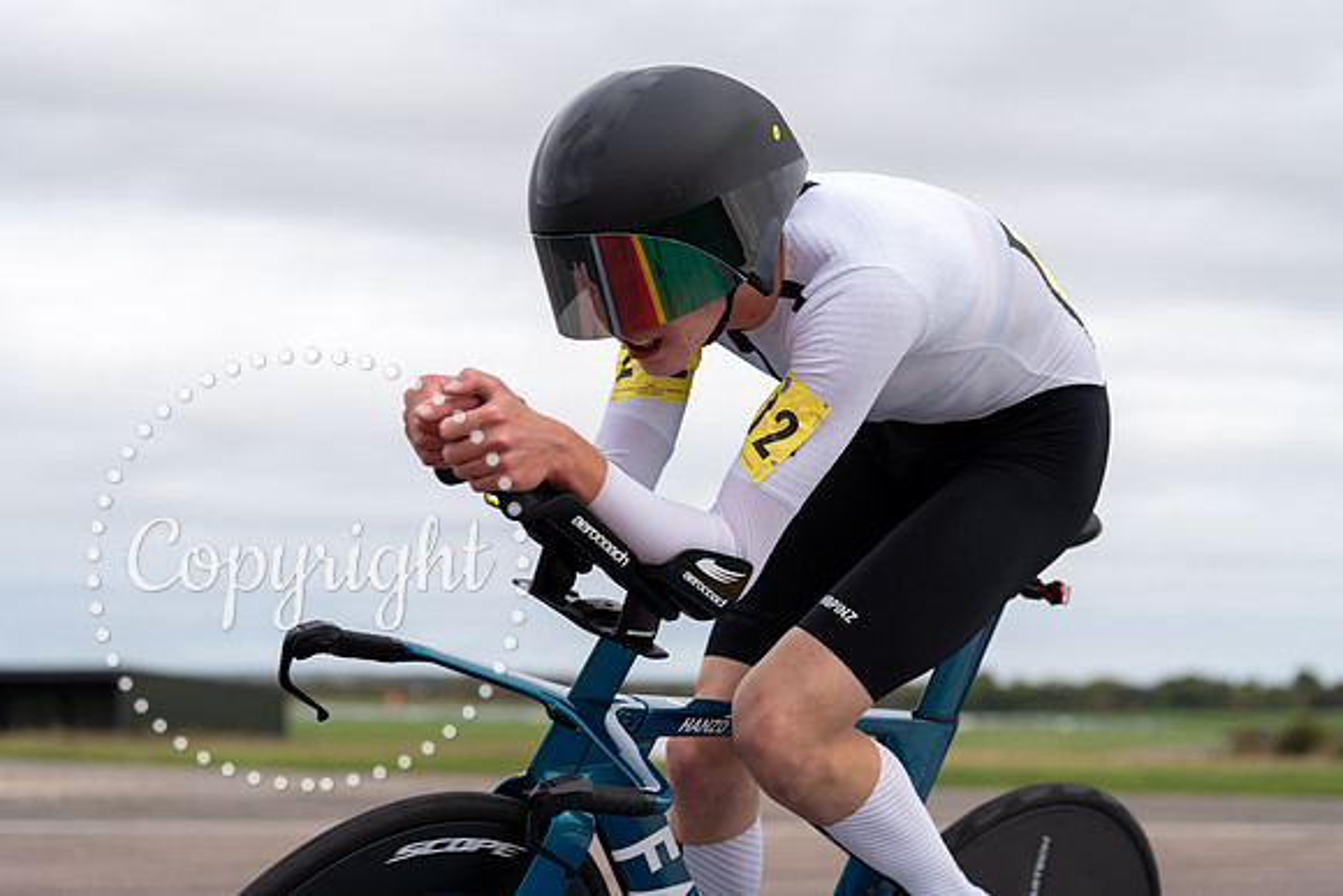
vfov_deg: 19.5
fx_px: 2612
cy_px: 448
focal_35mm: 70
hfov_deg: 28.8
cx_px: 672
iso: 125
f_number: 3.5
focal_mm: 70
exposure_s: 1/1000
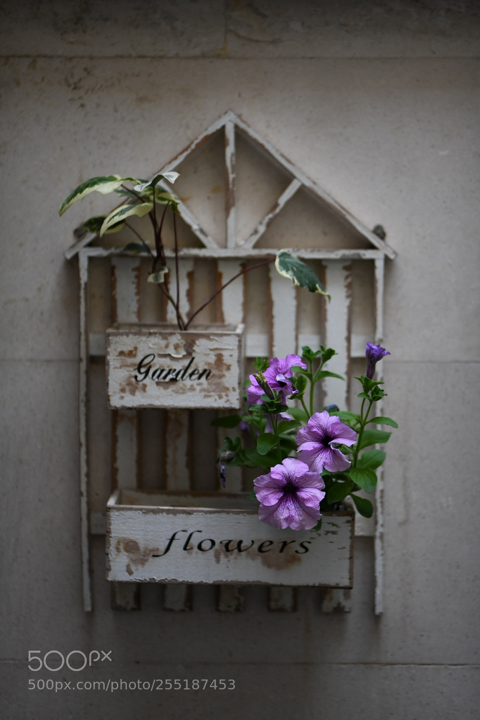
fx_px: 1699
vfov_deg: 23.9
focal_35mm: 85
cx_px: 240
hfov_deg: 16.1
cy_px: 360
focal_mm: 85
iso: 800
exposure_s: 1/250
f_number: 1.8
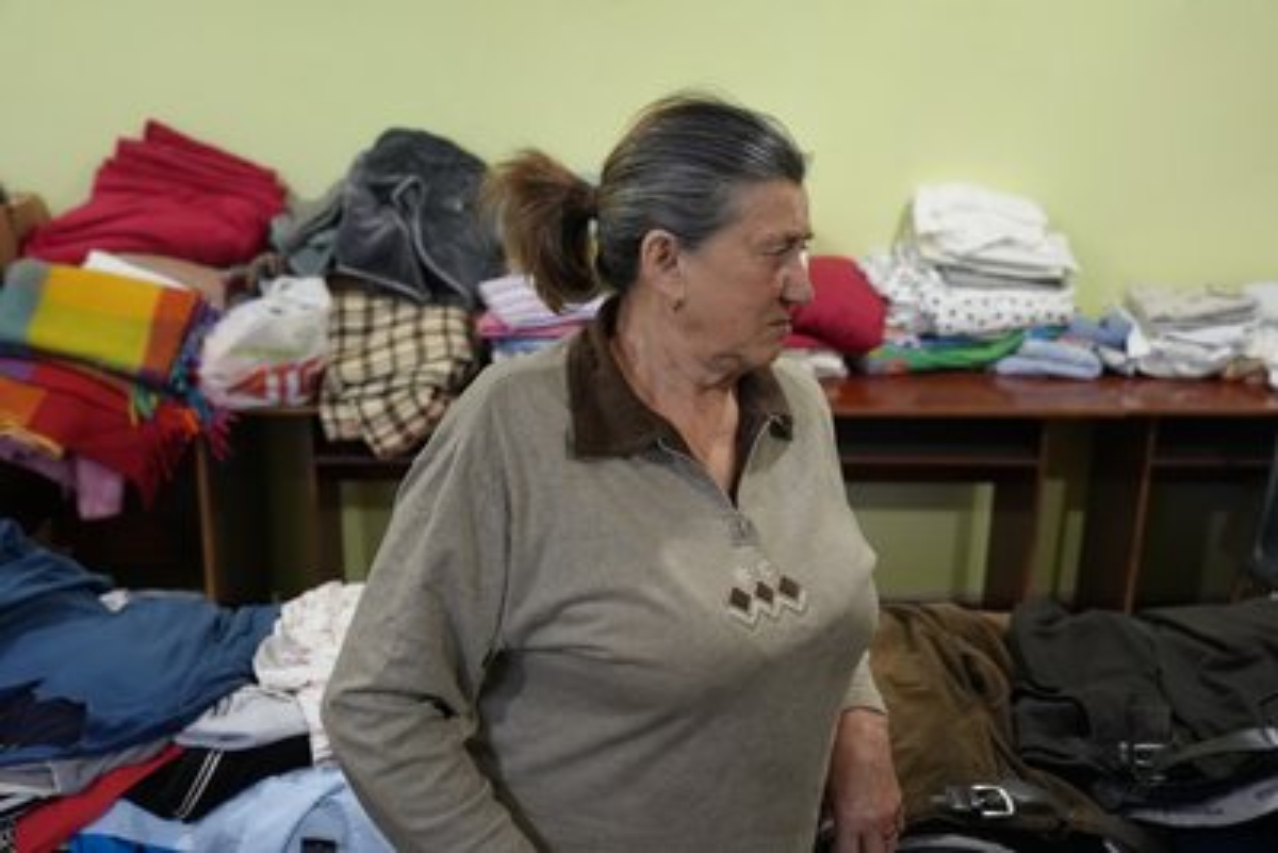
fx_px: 1314
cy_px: 426
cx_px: 639
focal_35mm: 37
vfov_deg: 36.0
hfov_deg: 51.9
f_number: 4
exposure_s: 1/160
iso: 10000
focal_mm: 37
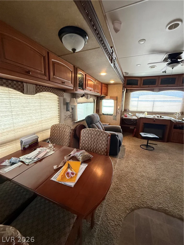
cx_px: 92
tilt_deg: -10.6
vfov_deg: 102.1
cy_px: 122
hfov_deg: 85.7
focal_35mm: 14
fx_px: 99
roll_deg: -1.1
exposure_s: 1/60
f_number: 2.2
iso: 640
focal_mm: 2.22
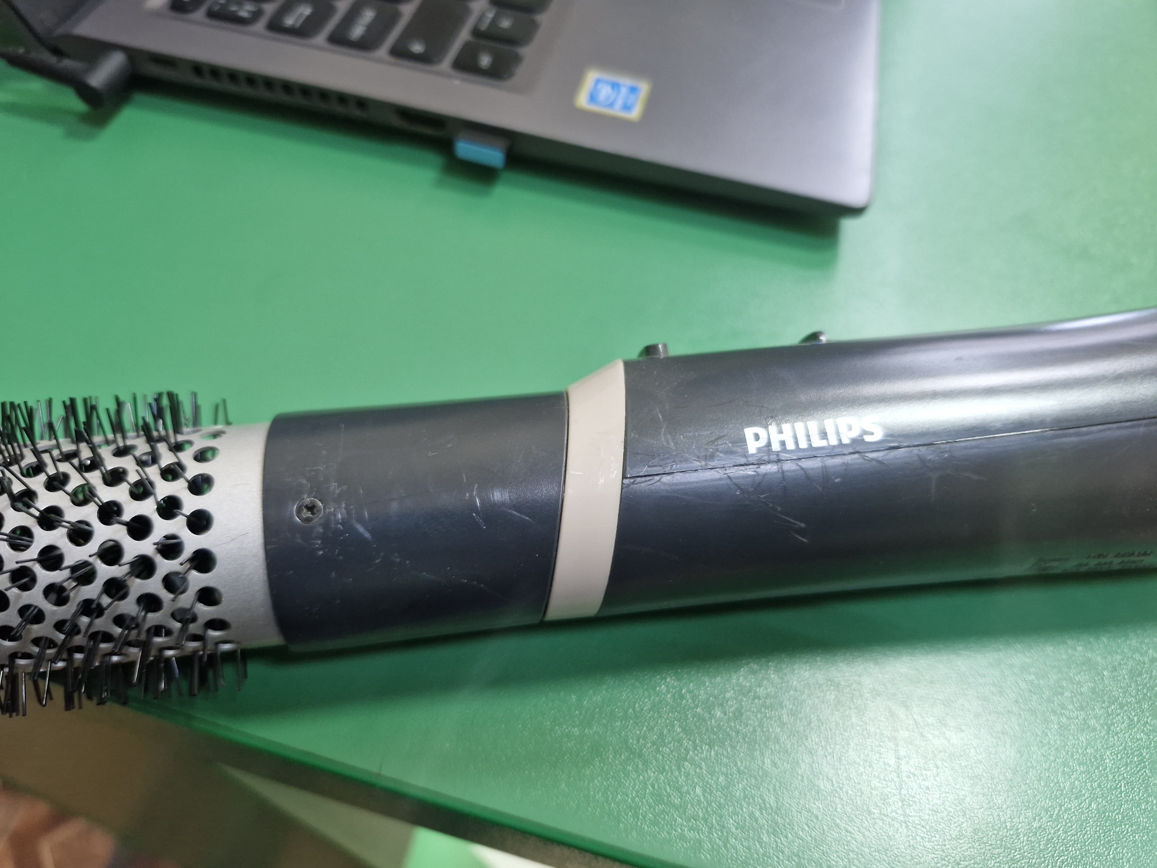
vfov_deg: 58.9
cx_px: 578
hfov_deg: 73.9
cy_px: 434
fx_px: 769
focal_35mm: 23
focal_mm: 5.54
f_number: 1.8
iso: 80
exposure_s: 1/100
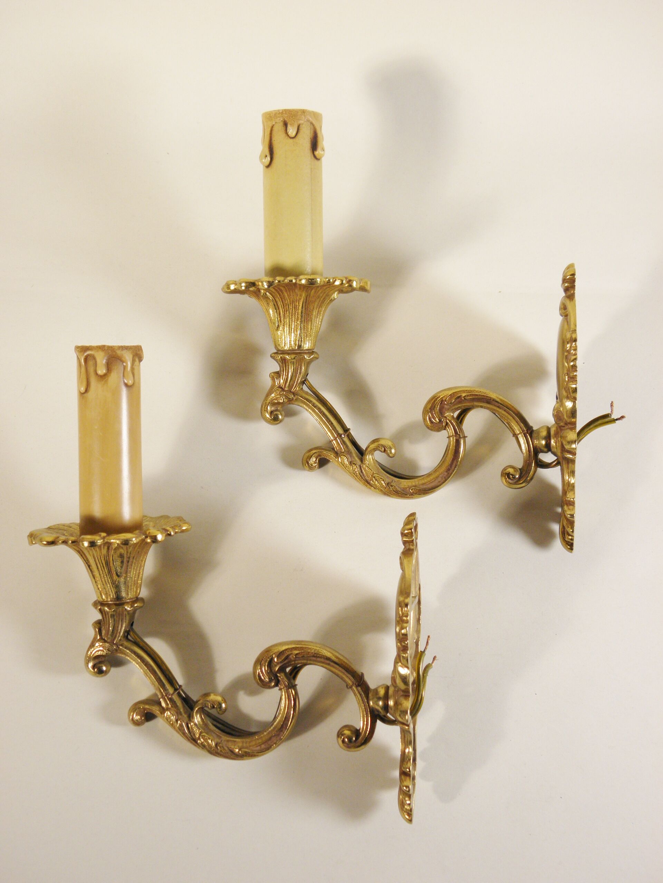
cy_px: 442
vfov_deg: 45.8
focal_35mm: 41
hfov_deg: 35.1
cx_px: 332
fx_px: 1047
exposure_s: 1/40
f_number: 3.8
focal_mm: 7.5
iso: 100
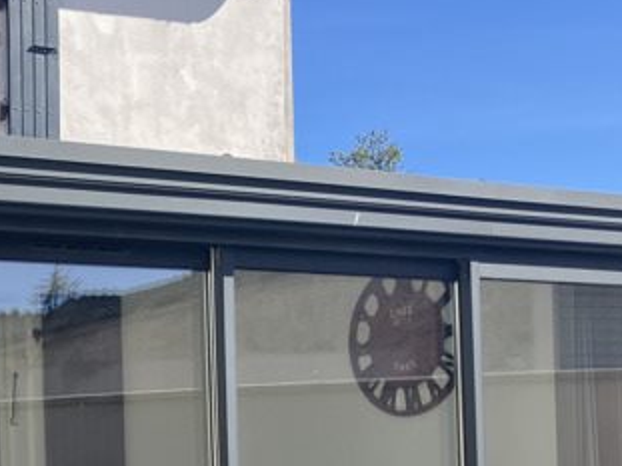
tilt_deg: +2.3
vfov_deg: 19.9
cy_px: 458
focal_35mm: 72
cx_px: -74
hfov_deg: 25.0
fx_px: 1293
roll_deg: +1.6
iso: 32
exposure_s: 1/867
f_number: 1.8
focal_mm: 3.99
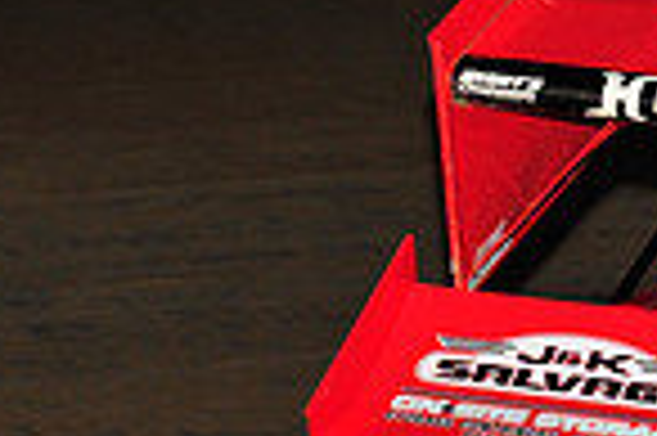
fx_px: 6654
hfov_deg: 5.6
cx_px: 806
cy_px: 121
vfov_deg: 3.8
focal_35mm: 365
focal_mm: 92
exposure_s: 1/320
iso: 1000
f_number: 7.1
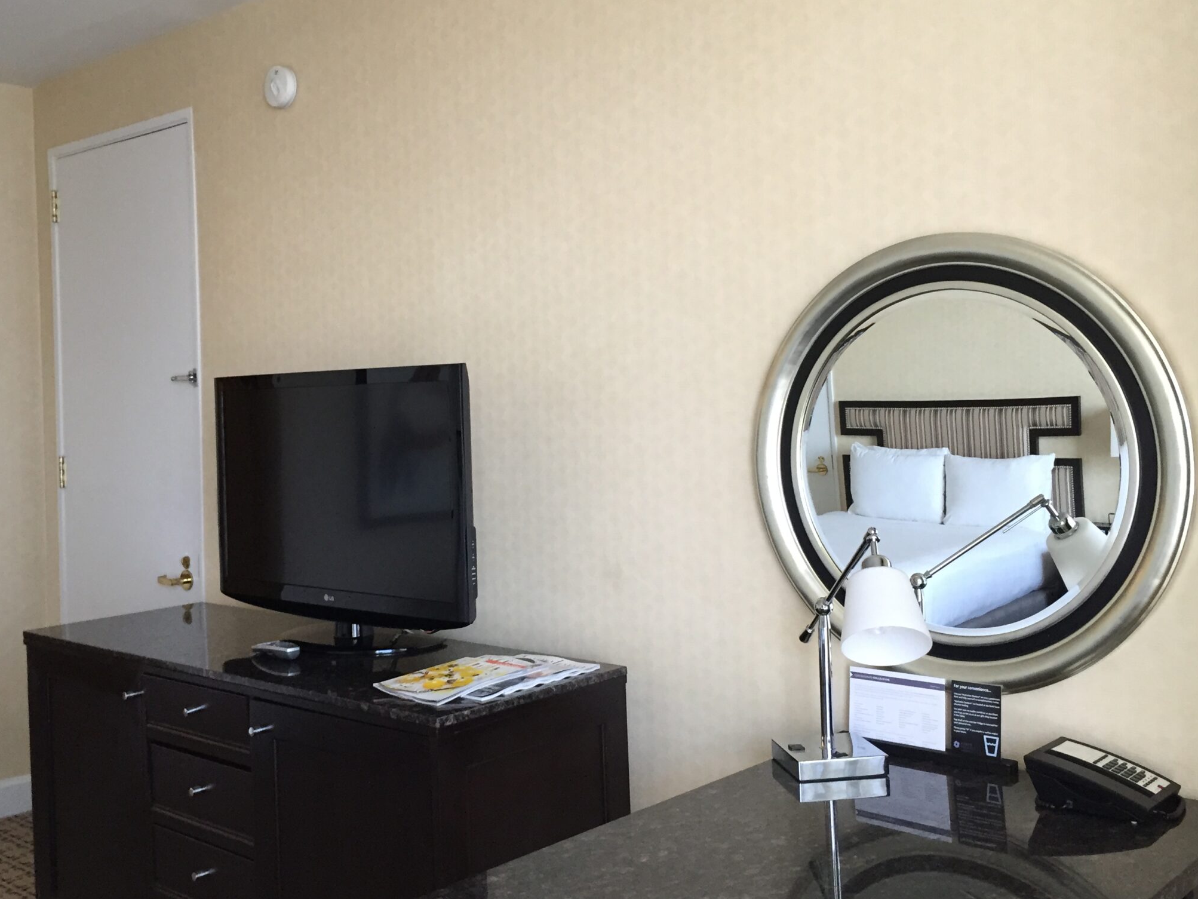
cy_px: 418
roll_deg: +0.6
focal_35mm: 37
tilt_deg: -1.5
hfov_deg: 50.1
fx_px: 1281
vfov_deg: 38.7
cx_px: 570
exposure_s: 1/30
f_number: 2.2
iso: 125
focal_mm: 4.15
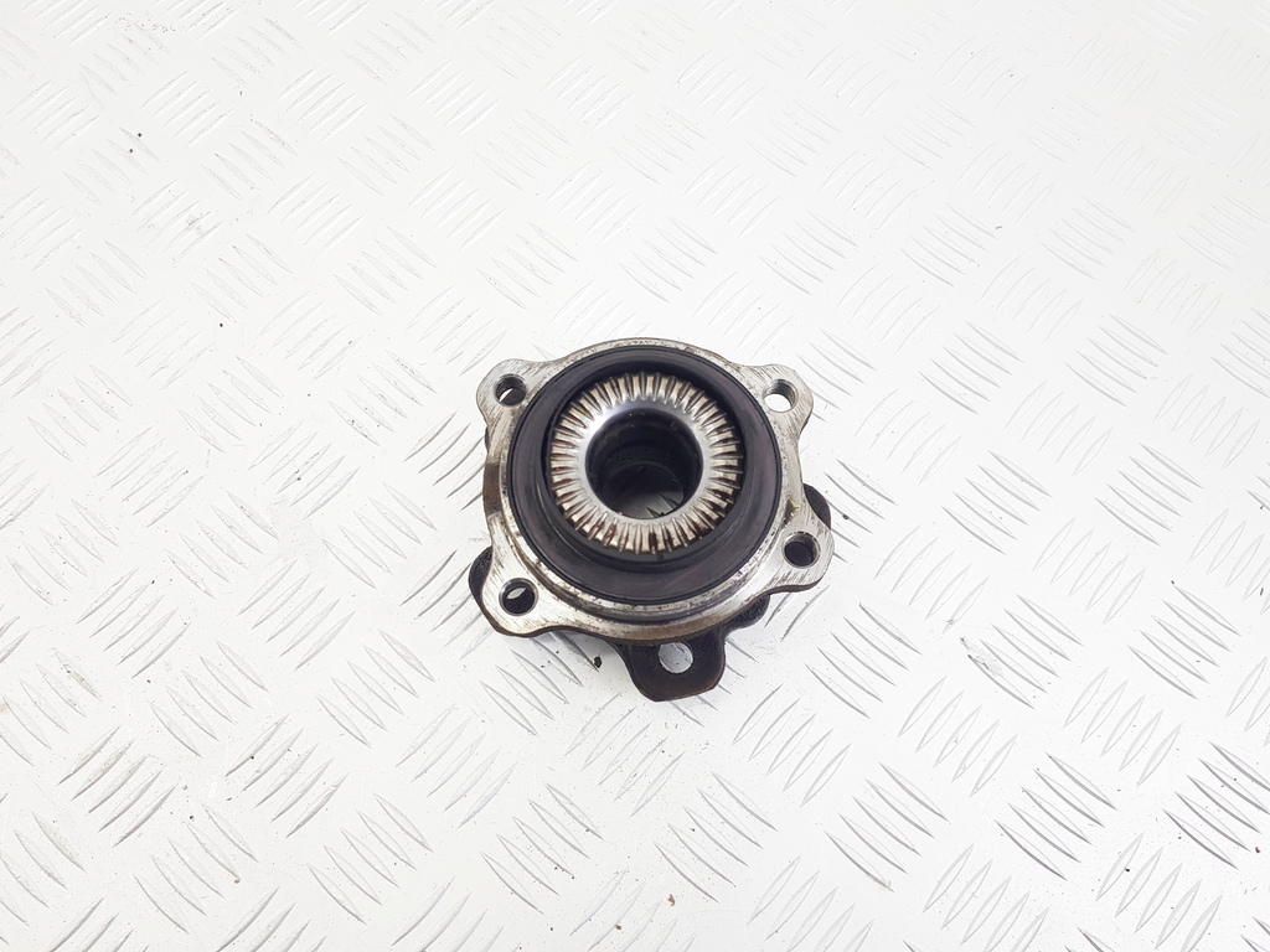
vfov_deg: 53.1
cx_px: 635
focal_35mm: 26
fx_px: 954
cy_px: 476
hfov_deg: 67.3
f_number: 1.7
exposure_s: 1/100
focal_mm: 4.2
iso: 64
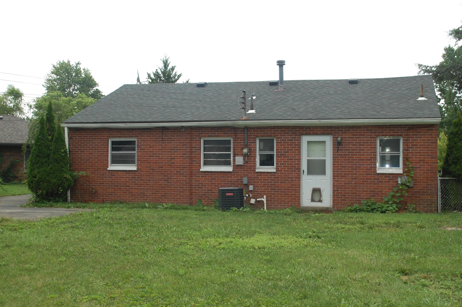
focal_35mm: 44
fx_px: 558
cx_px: 231
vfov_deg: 30.8
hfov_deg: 45.0
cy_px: 154
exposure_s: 1/500
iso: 320
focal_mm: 29
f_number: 5.6
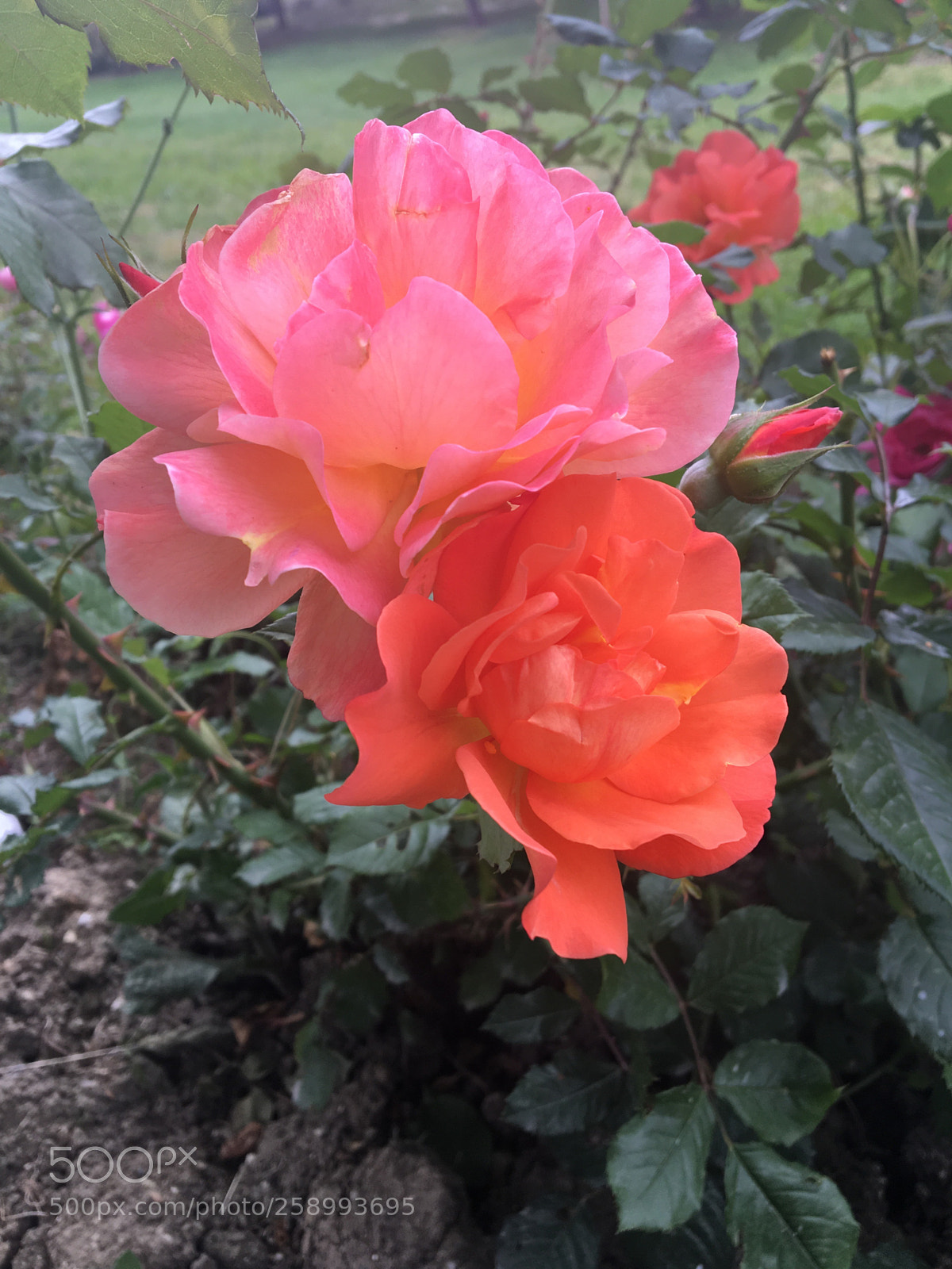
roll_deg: +2.9
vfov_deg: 61.7
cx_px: 476
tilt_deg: -26.7
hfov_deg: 48.2
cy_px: 634
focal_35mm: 29
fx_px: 1063
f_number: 2.2
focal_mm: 4.15
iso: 25
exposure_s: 1/103
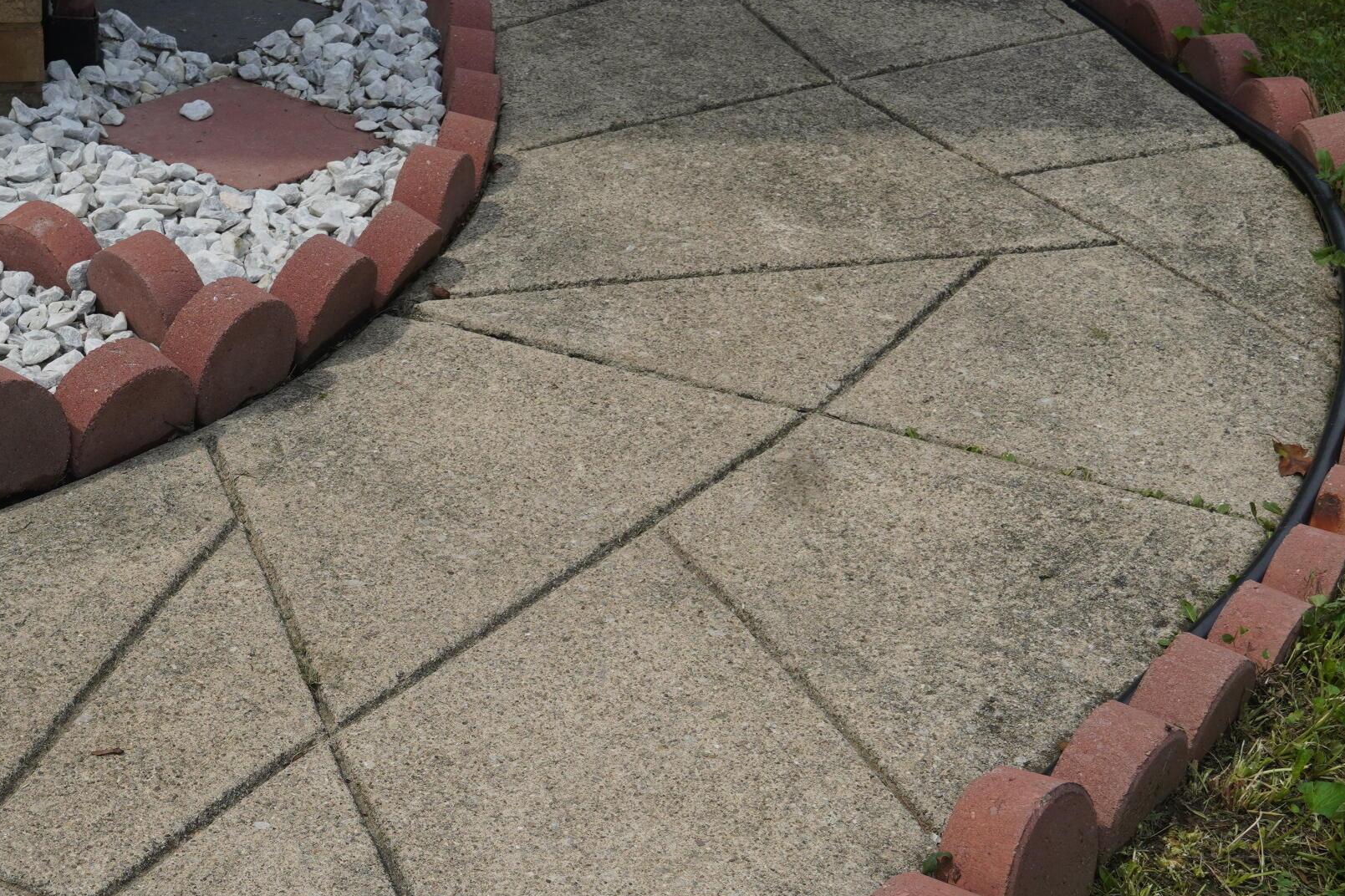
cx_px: 411
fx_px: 2612
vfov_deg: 19.4
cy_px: 588
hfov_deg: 28.6
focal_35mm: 70
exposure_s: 1/400
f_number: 6.3
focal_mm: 25
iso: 100
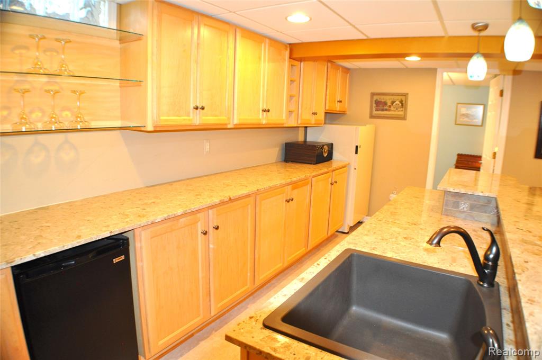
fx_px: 451
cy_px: 180
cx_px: 271
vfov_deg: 43.5
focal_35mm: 30
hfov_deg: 62.0
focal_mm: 20
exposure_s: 1/60
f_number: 3.8
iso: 800
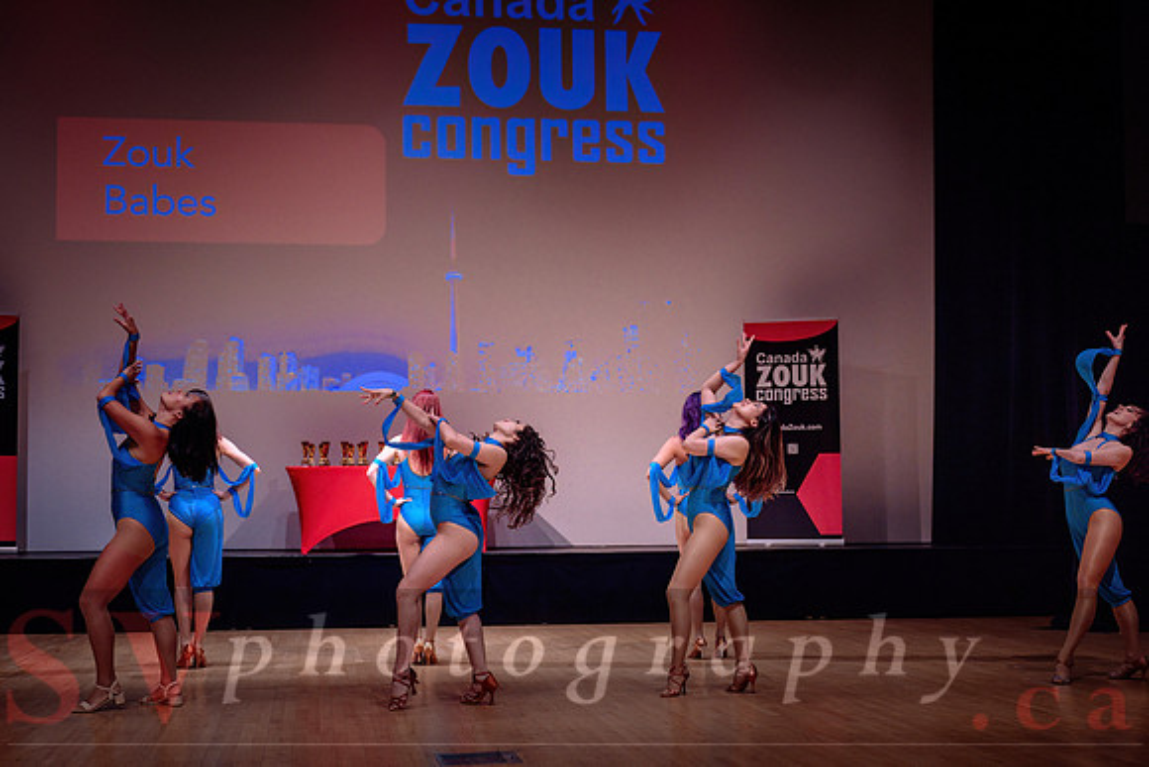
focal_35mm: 43
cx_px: 505
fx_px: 1361
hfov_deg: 45.7
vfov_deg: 31.4
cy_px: 430
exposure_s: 1/500
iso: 1600
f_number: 2.8
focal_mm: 38
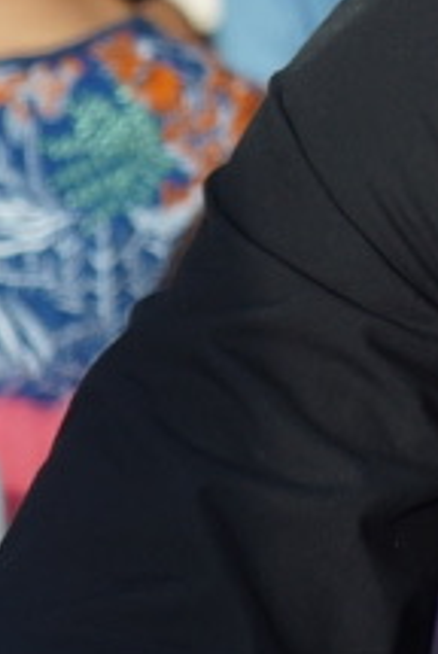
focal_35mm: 242
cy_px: -405
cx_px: 903
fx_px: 4402
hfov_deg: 5.6
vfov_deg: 8.3
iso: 100
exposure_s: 1/50
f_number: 5
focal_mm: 48
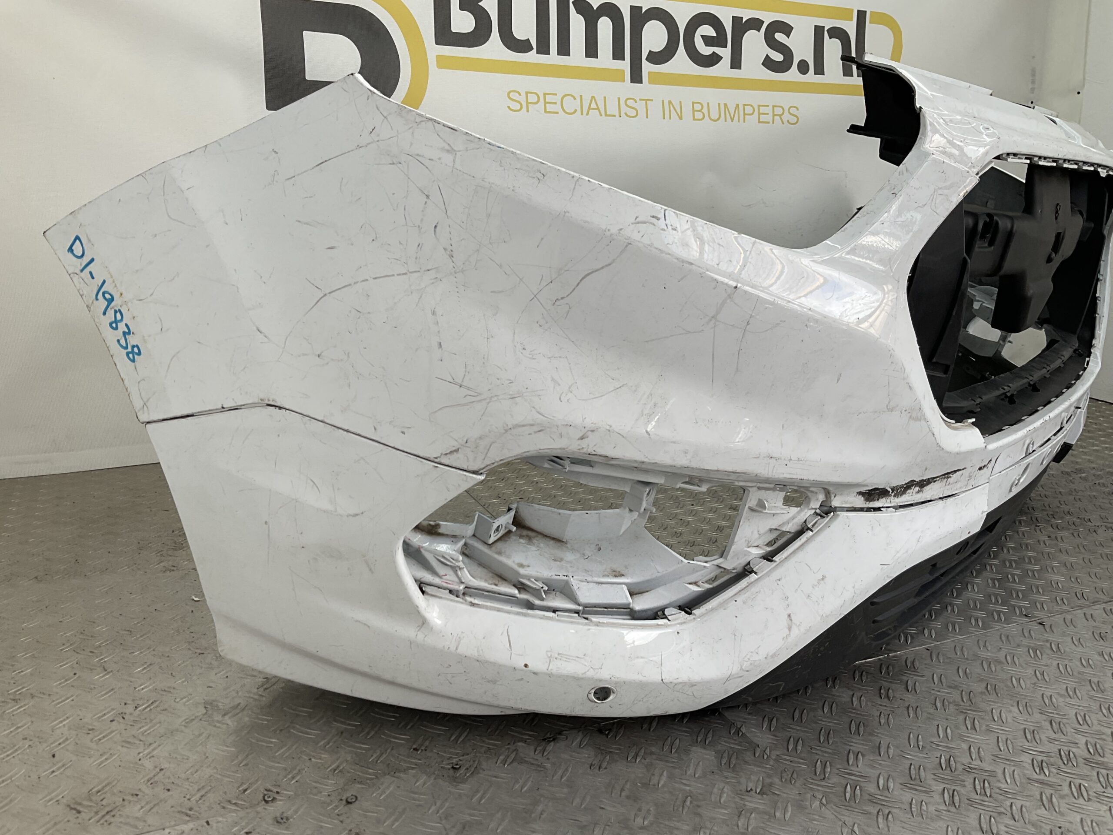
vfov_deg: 48.2
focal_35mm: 29
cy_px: 418
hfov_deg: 61.7
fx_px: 932
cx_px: 556
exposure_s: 1/202
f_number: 1.8
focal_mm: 3
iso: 16
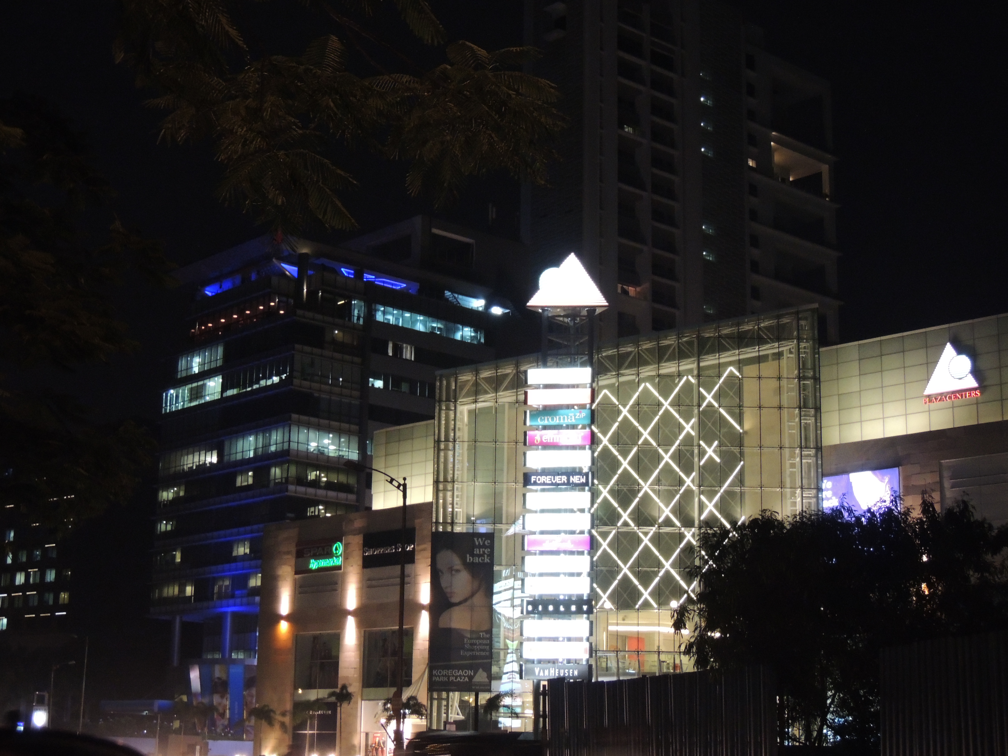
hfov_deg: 34.9
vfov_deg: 26.6
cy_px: 378
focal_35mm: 55
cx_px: 504
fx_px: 1602
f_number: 3.7
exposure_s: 1/10
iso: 800
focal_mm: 9.8
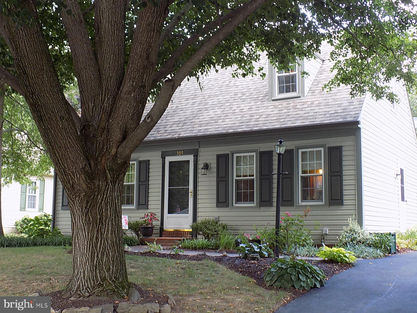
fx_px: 554
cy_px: 156
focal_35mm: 46
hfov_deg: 41.2
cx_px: 208
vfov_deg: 31.5
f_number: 3.7
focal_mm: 8.1
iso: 125
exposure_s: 1/30
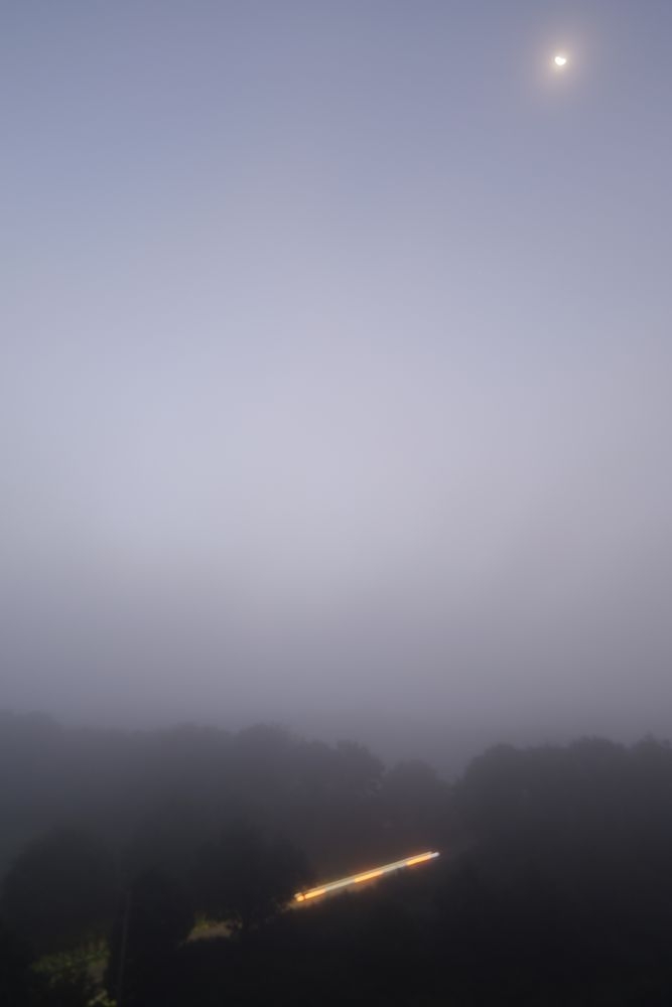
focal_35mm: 20
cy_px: 504
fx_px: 560
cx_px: 336
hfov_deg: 61.9
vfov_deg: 84.0
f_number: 3.5
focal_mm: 20
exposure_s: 2
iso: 250
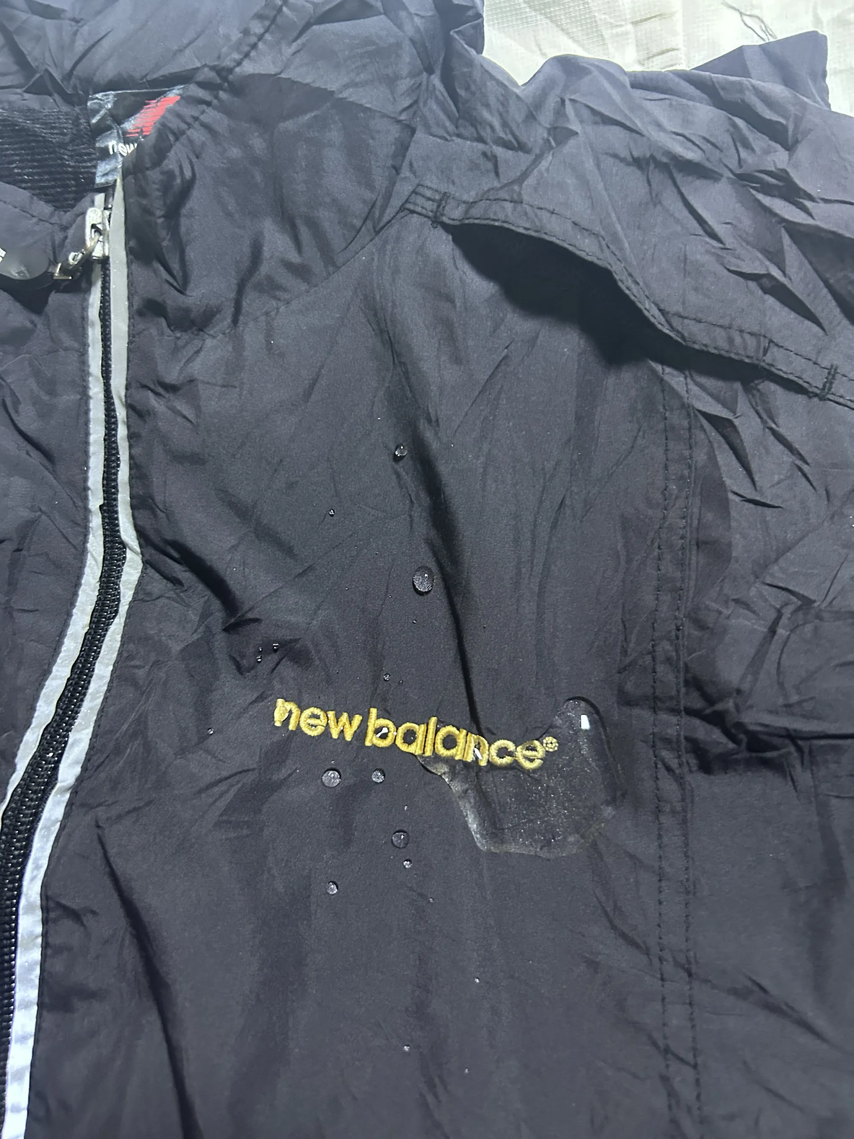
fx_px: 855
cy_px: 570
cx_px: 427
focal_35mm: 26
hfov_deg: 53.1
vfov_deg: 67.3
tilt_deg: -72.5
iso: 640
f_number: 1.5
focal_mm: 5.7
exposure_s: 1/33
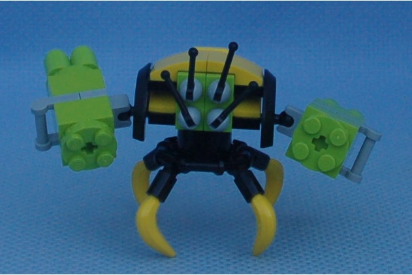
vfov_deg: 43.7
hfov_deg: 61.9
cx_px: 206
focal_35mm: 30
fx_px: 344
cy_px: 138
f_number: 3.8
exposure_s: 1/500
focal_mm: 20
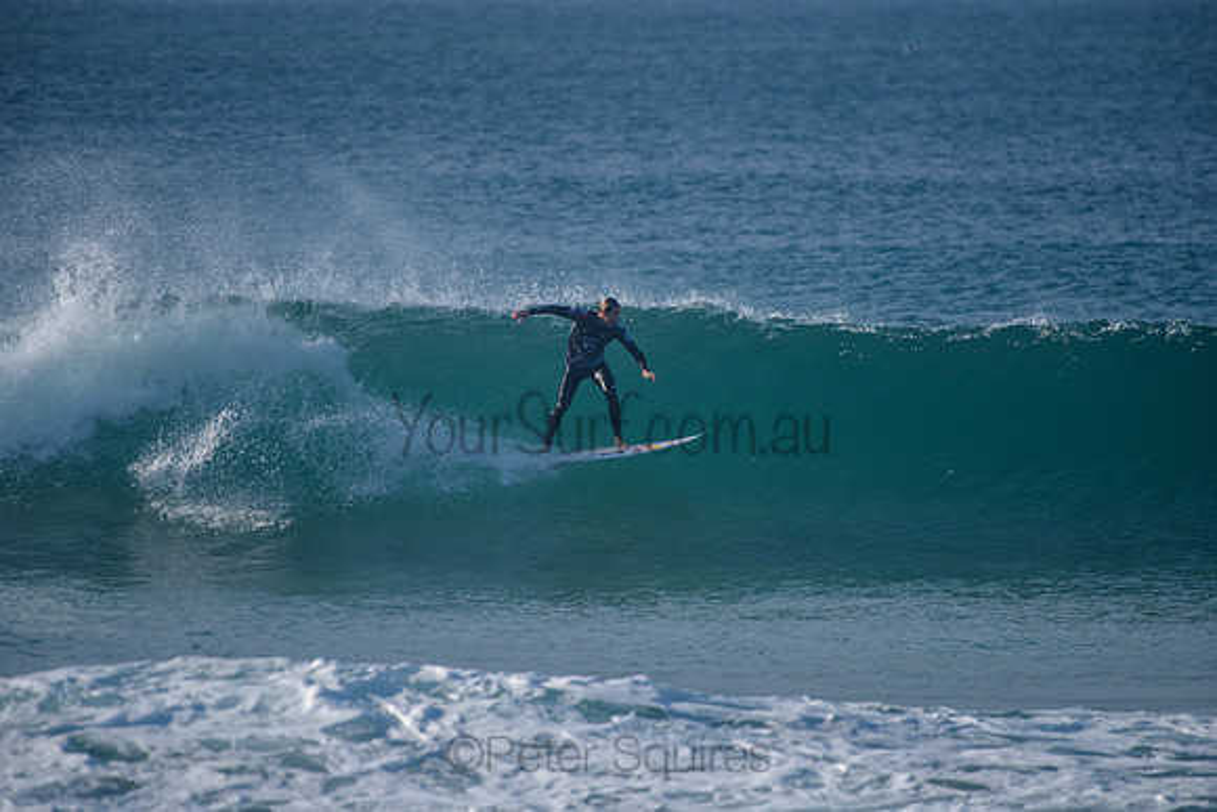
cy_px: 406
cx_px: 608
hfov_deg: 4.0
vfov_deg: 2.7
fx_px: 17408
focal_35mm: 515
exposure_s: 1/2000
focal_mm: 500
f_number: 5.6
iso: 280
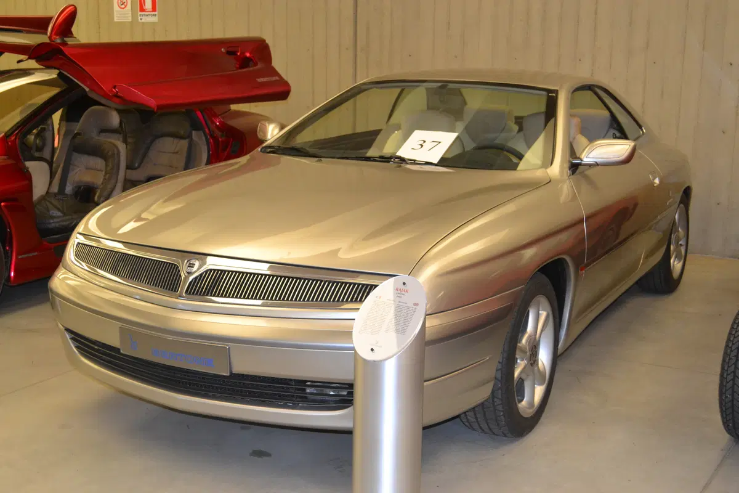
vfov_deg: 28.1
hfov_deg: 41.1
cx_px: 370
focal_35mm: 48
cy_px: 246
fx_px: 985
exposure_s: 1/60
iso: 1800
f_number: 4.8
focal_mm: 32
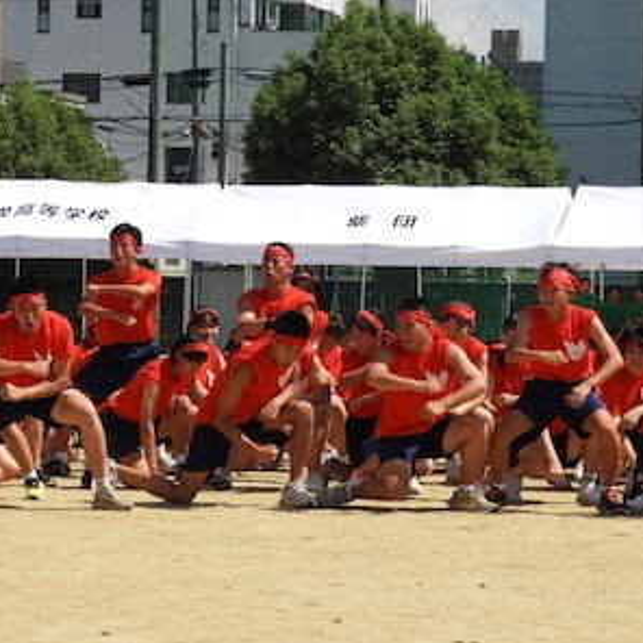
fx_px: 3383
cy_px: 324
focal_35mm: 161
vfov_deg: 10.9
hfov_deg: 10.9
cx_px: 259
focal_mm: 24.2
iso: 100
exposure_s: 1/800
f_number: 5
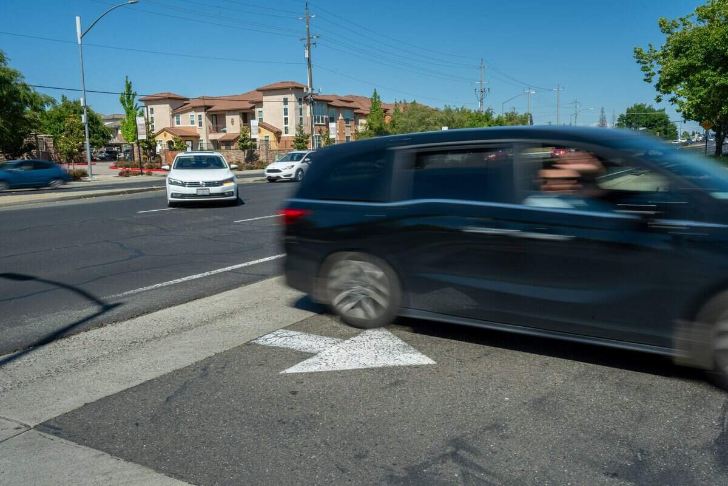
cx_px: 364
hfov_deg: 61.9
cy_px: 243
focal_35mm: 30
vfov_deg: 43.6
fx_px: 607
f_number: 22
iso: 64
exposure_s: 1/30
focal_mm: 30
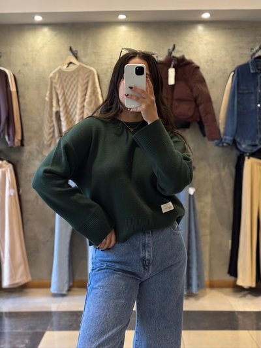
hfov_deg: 28.0
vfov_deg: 36.8
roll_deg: +0.9
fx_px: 523
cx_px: 130
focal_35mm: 52
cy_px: 174
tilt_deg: -19.8
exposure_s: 1/50
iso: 100
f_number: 1.6
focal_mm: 5.96
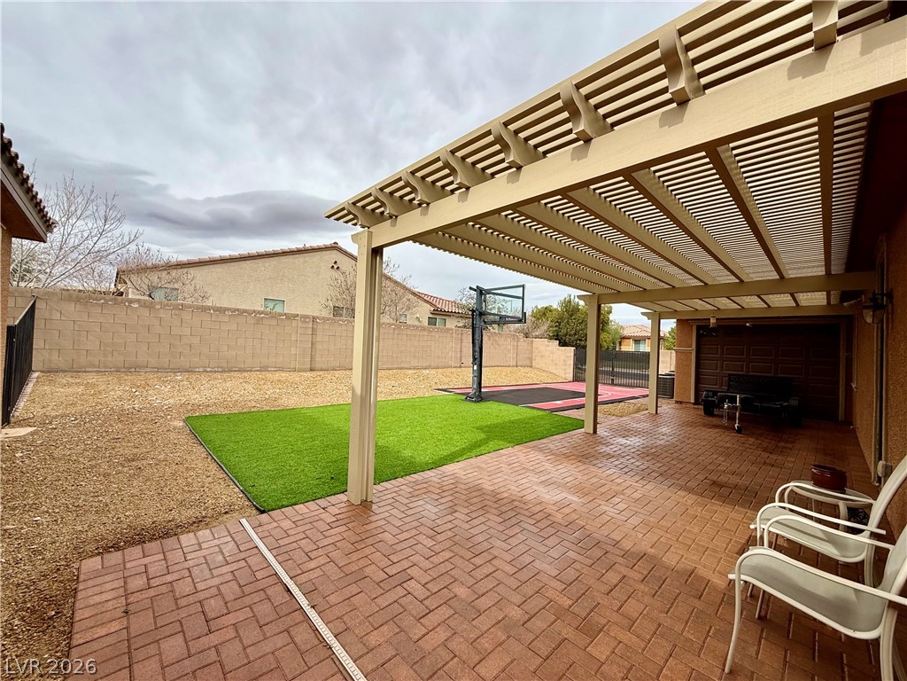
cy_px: 340
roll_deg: -2.3
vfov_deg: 85.7
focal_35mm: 14
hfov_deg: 102.1
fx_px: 367
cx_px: 454
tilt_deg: +1.2
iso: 50
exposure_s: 1/1656
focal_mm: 2.22
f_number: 2.2
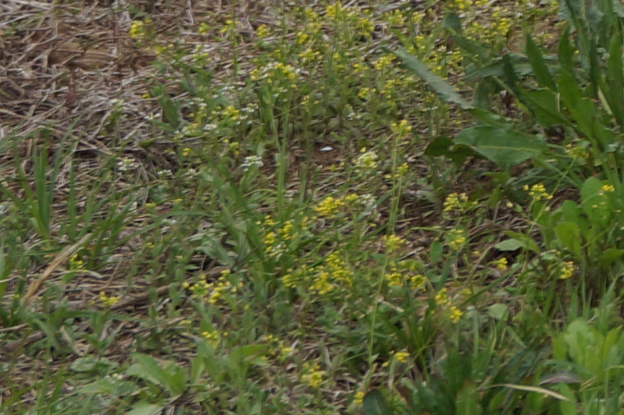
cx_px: 1475
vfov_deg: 3.8
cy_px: -443
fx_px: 6193
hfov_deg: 5.6
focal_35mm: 358
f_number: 6.3
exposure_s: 1/100
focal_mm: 45
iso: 100
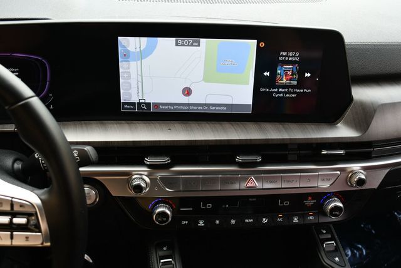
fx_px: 401
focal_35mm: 36
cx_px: 200
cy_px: 134
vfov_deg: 36.9
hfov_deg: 53.1
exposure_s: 1/250
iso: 400
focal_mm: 18
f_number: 3.5
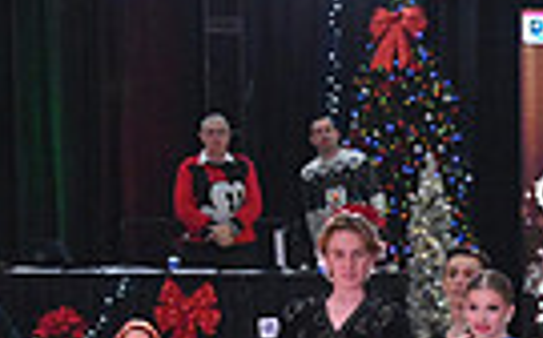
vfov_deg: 5.7
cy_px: 505
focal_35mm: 228
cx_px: 1098
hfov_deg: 8.7
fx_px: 3370
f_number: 5.6
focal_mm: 52
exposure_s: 1/400
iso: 3200
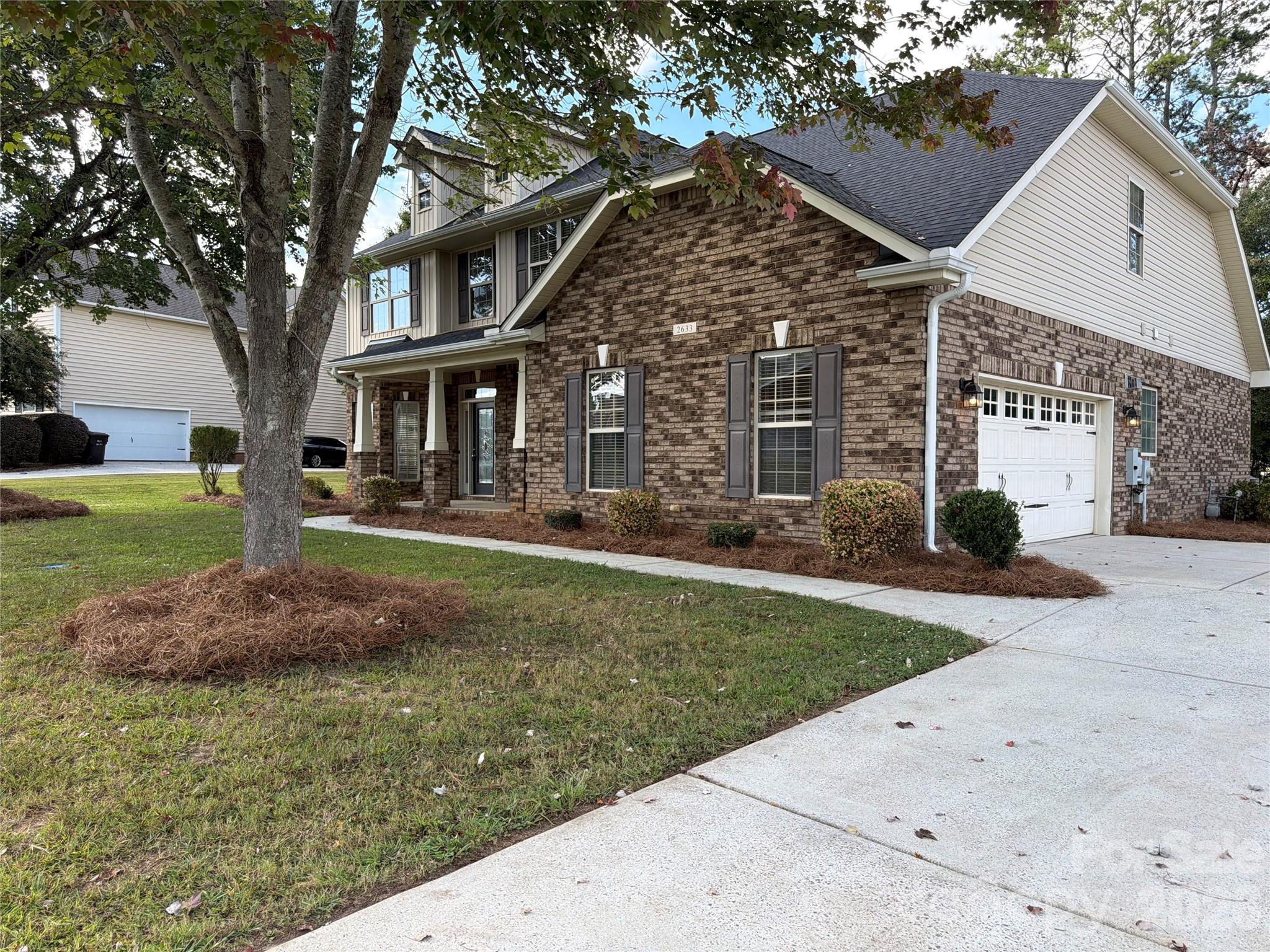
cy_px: 476
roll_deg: +0.8
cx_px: 635
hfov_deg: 71.6
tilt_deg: -0.6
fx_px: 881
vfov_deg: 56.8
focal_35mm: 24
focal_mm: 6.76
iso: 100
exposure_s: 1/1046
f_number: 1.78
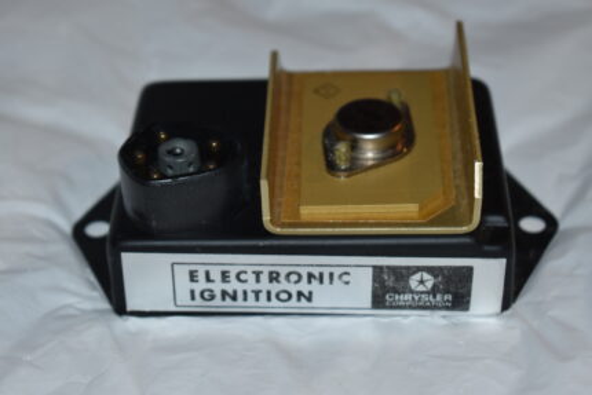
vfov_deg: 16.6
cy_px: 198
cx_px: 296
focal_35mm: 82
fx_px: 1357
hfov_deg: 24.6
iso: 450
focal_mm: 55
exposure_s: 1/60
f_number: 5.6
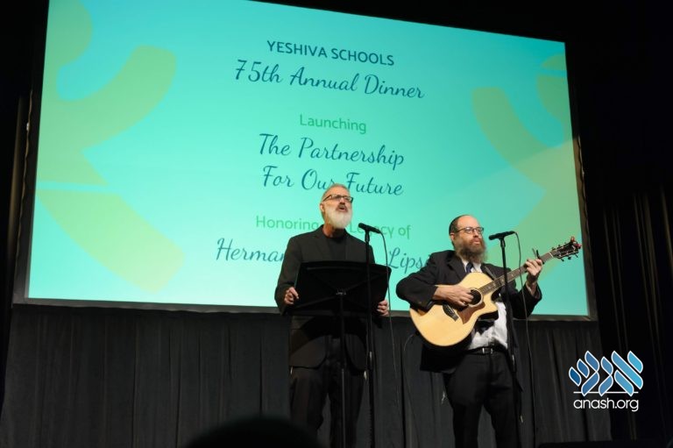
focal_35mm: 45
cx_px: 336
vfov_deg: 29.8
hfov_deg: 43.6
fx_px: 841
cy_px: 224
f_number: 3.5
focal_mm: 45
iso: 2500
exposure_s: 1/100
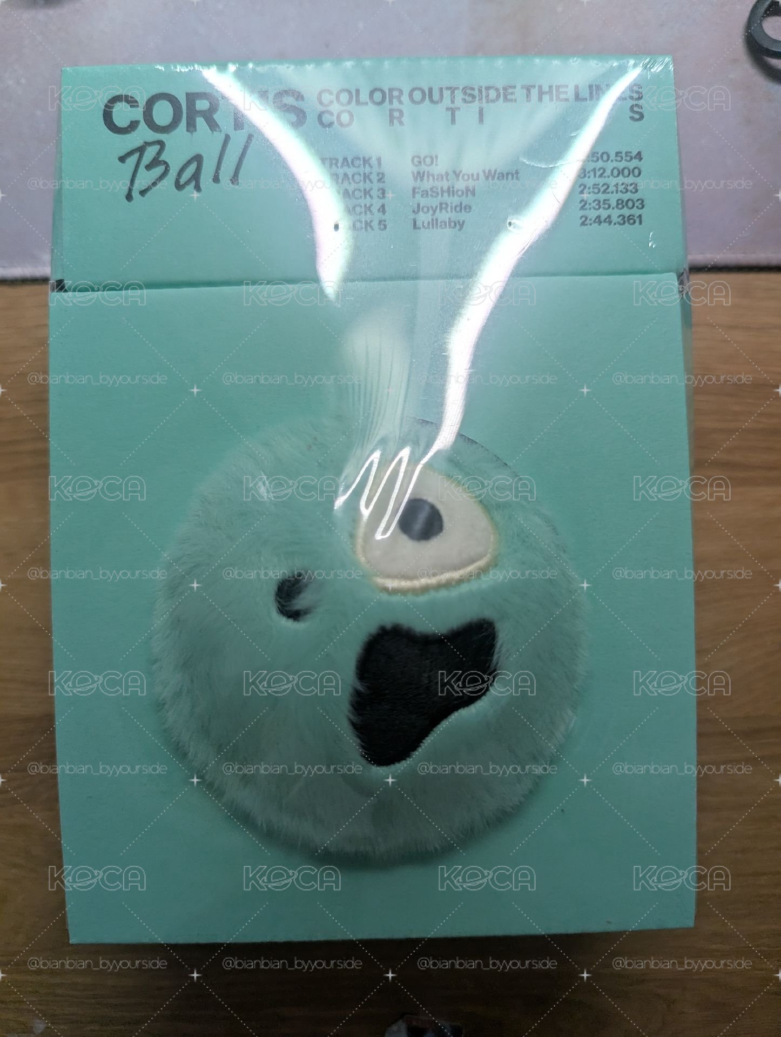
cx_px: 390
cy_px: 518
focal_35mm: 24
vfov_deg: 71.5
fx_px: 720
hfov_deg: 56.9
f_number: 1.85
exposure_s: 1/78.9
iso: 49
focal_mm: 6.81
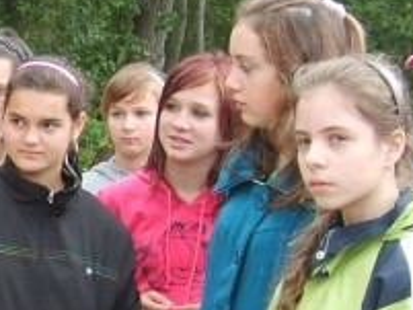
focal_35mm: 139
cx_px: -181
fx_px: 1659
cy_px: 259
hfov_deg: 13.5
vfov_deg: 10.6
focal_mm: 5.8
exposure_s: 1/60
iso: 50
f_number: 2.8
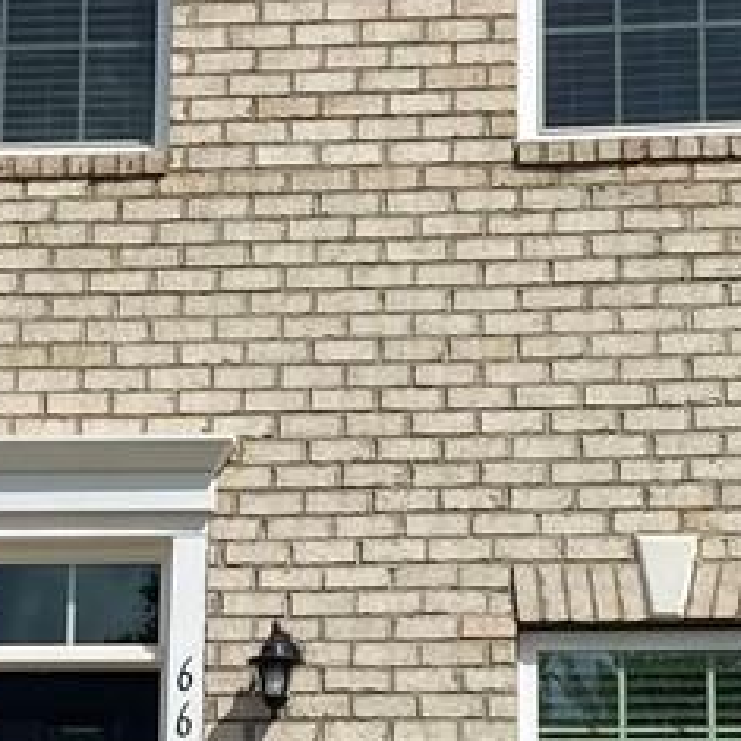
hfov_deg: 17.4
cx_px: 356
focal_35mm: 100
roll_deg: -0.9
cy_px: 590
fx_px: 2422
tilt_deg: +12.5
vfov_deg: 17.3
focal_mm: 4.25
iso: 32
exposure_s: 1/5236
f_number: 1.8
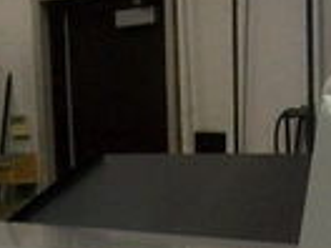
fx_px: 1042
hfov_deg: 18.0
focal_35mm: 109
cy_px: 361
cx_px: 160
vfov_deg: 12.9
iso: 160
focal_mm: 6
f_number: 2.7
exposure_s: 1/60
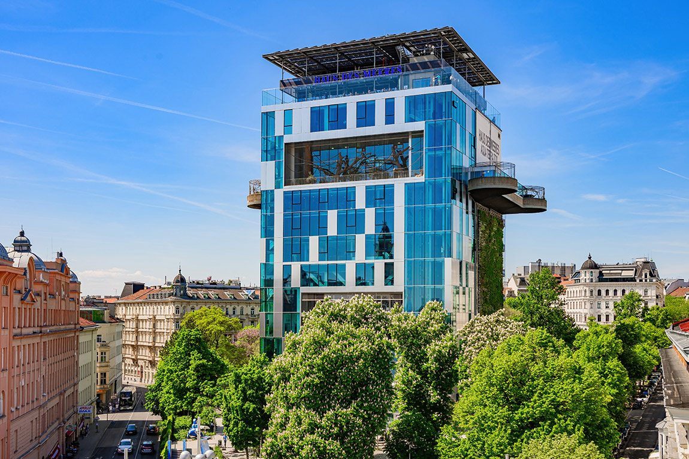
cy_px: 230
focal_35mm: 36
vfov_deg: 36.9
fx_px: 689
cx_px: 344
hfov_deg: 53.1
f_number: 8
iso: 100
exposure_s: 1/250
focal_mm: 36
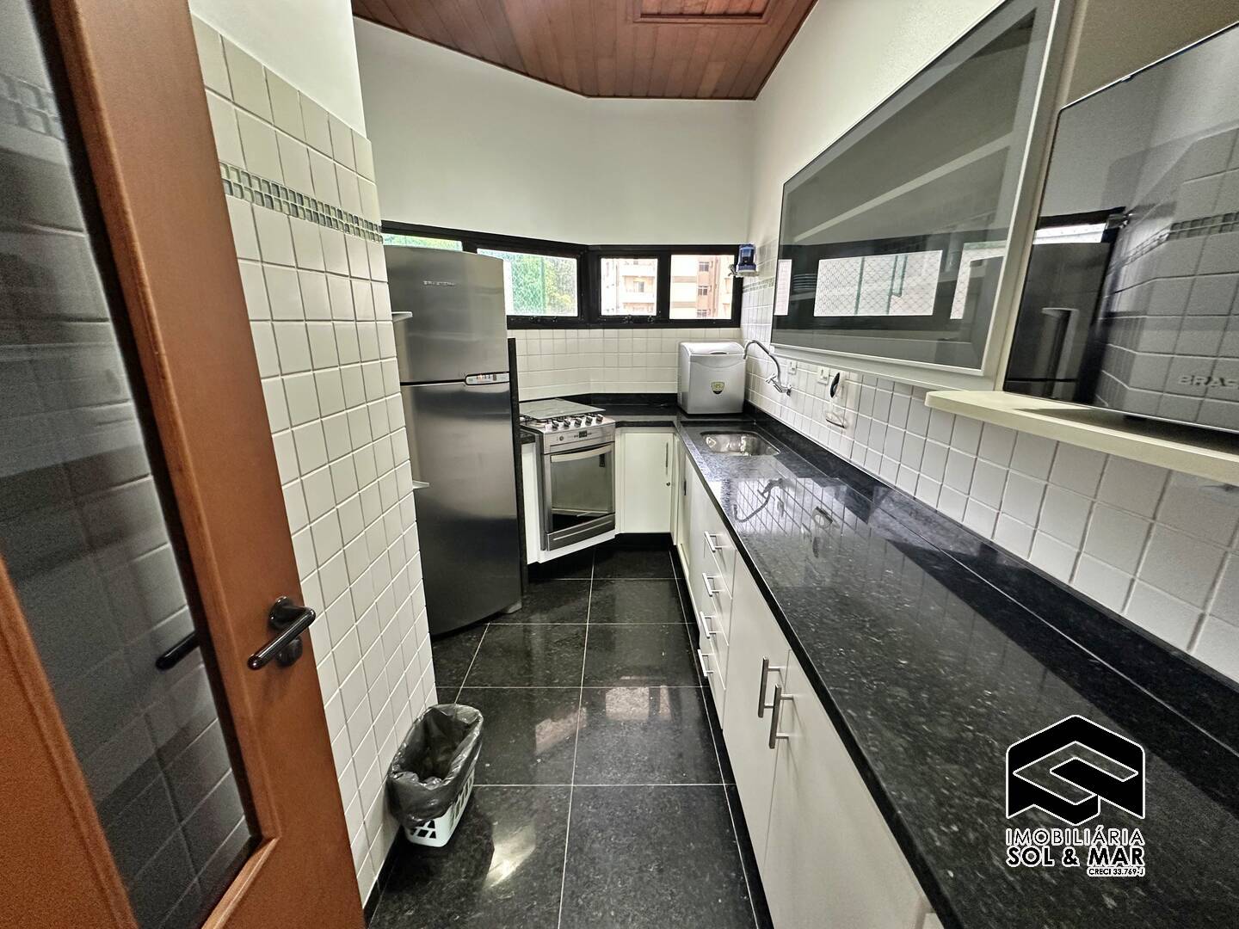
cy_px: 464
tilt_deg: -15.8
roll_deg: -0.2
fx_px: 501
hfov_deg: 102.1
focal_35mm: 14
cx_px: 620
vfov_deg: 85.7
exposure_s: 1/60
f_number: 2.2
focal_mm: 2.22
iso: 320
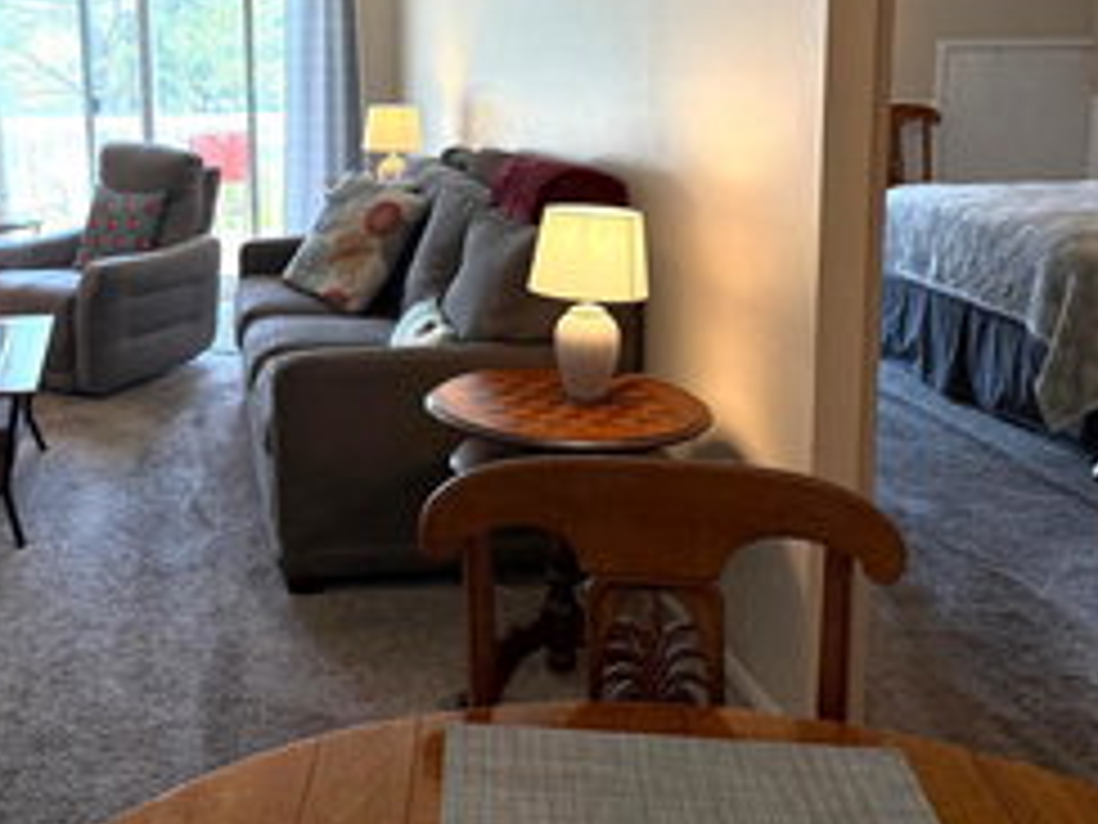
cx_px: 313
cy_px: 225
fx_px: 1332
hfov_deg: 43.7
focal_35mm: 42
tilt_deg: -8.5
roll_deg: +0.5
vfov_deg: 33.8
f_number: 1.78
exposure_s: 1/237
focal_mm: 6.76
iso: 200
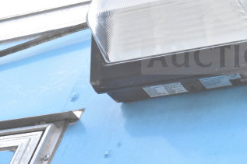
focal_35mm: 130
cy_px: 13
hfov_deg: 15.6
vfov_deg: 10.5
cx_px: 228
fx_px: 891
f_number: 18
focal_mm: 45
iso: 6400
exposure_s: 1/1250
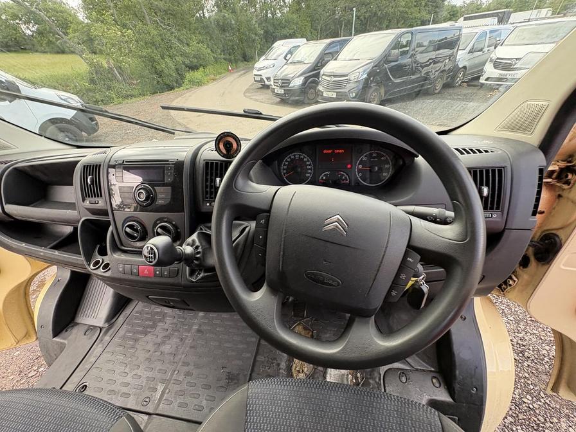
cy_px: 216
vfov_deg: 85.7
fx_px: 233
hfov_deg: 102.1
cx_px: 288
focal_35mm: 14
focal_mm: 2.22
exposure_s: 1/99
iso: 125
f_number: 2.2
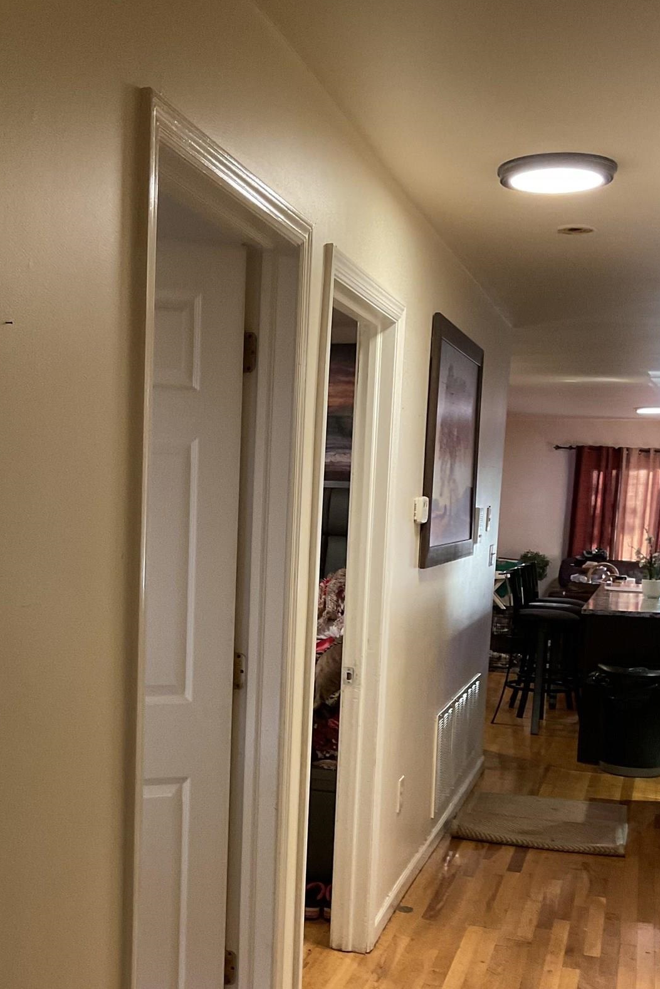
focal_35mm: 44
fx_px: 1210
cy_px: 668
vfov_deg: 43.8
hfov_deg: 30.4
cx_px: 252
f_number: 1.8
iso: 200
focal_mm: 3
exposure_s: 1/60
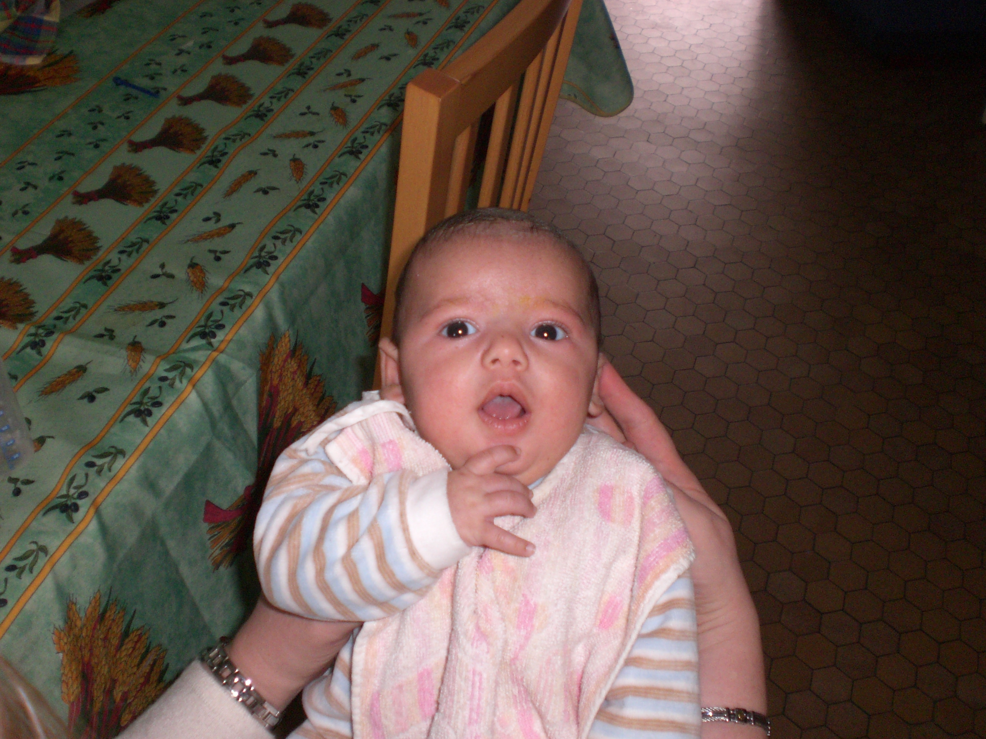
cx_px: 493
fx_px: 1082
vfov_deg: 37.7
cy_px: 370
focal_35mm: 38
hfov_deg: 49.0
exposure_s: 1/60
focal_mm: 6.3
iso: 200
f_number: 3.1
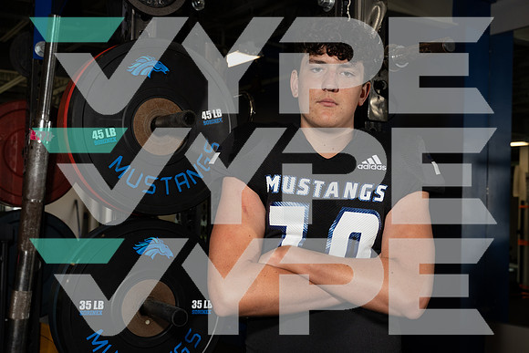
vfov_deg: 28.7
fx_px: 691
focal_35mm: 47
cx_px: 264
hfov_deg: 41.9
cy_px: 176
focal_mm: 47
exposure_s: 1/250
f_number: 8
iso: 800
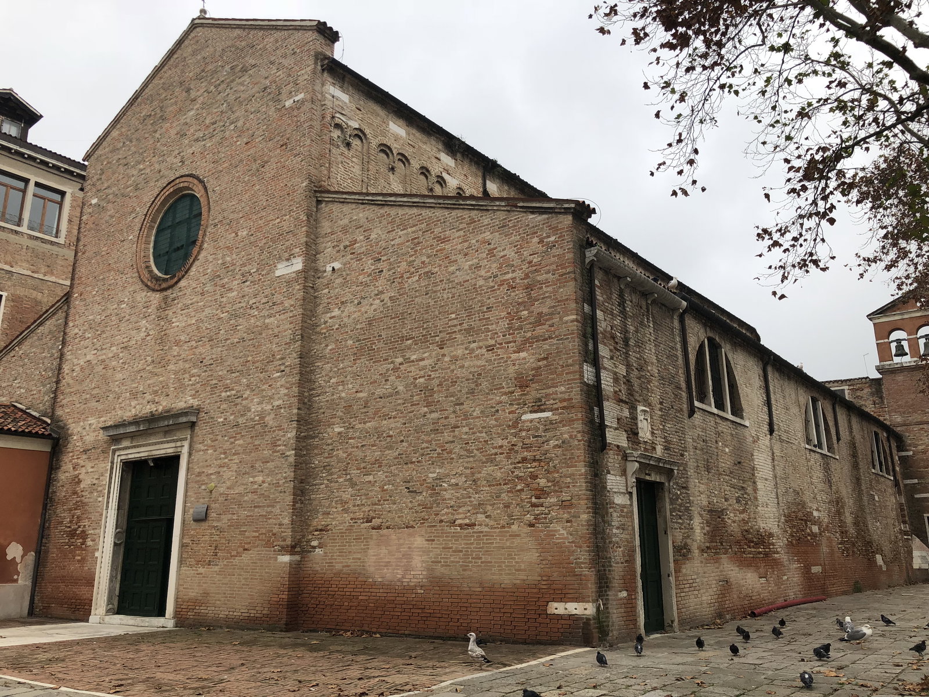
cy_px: 348
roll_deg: +0.2
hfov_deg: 63.4
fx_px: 751
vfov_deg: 49.7
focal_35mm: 28
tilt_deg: +15.5
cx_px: 464
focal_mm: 3.99
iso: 20
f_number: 1.8
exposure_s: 1/448
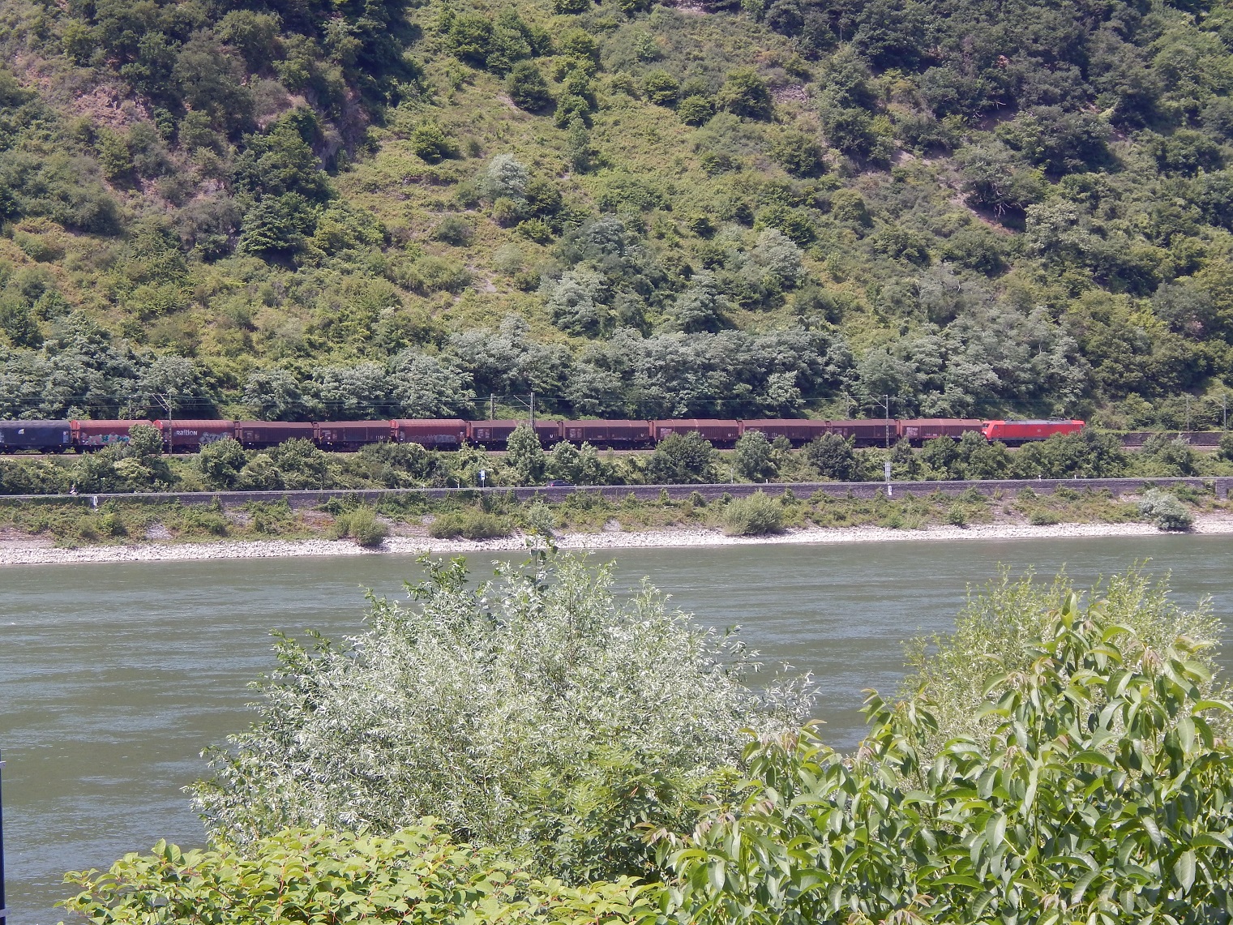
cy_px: 462
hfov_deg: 18.7
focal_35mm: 105
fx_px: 3740
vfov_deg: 14.1
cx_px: 616
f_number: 4.5
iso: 125
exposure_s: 1/400
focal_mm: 18.7
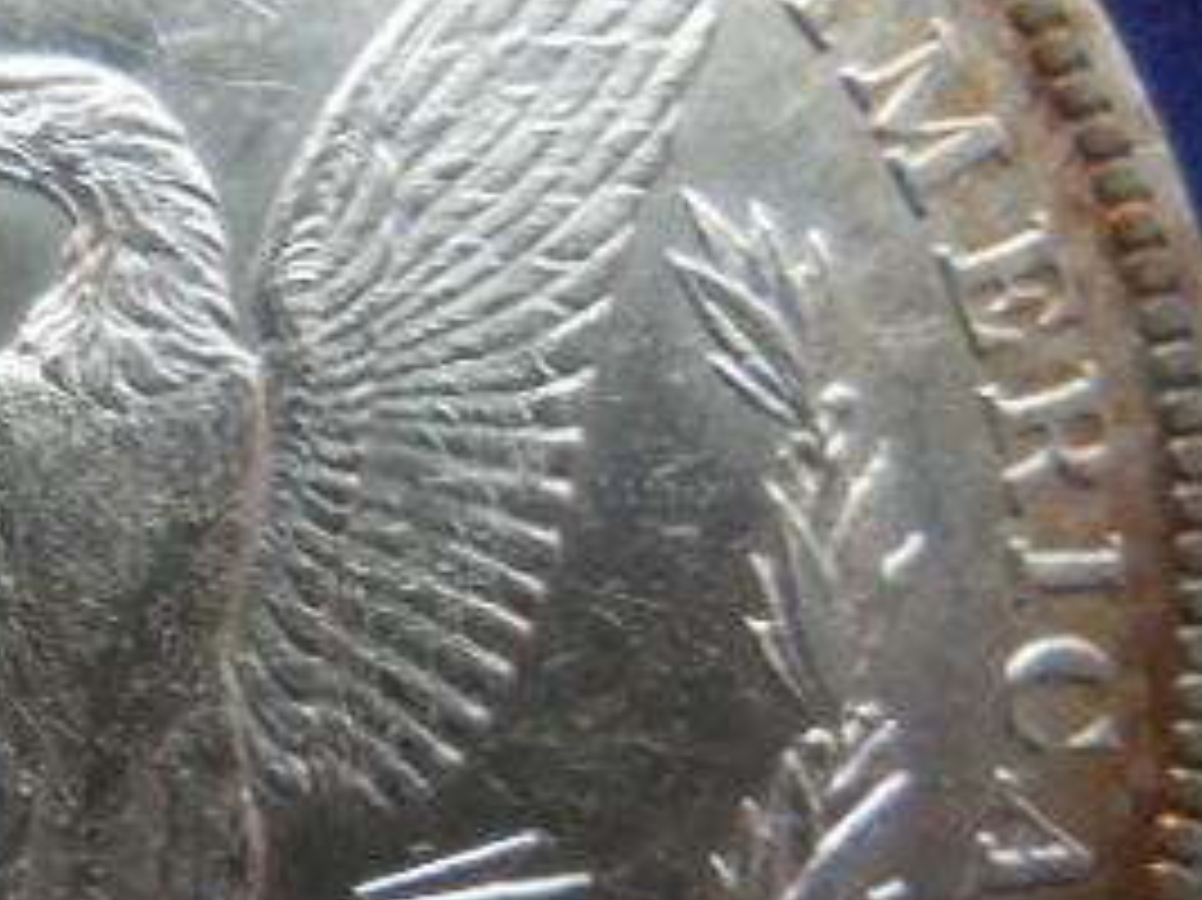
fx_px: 2499
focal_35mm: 72
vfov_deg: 20.4
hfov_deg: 25.1
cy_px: 594
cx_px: -135
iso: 800
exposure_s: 1/30
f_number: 3.5
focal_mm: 5.4
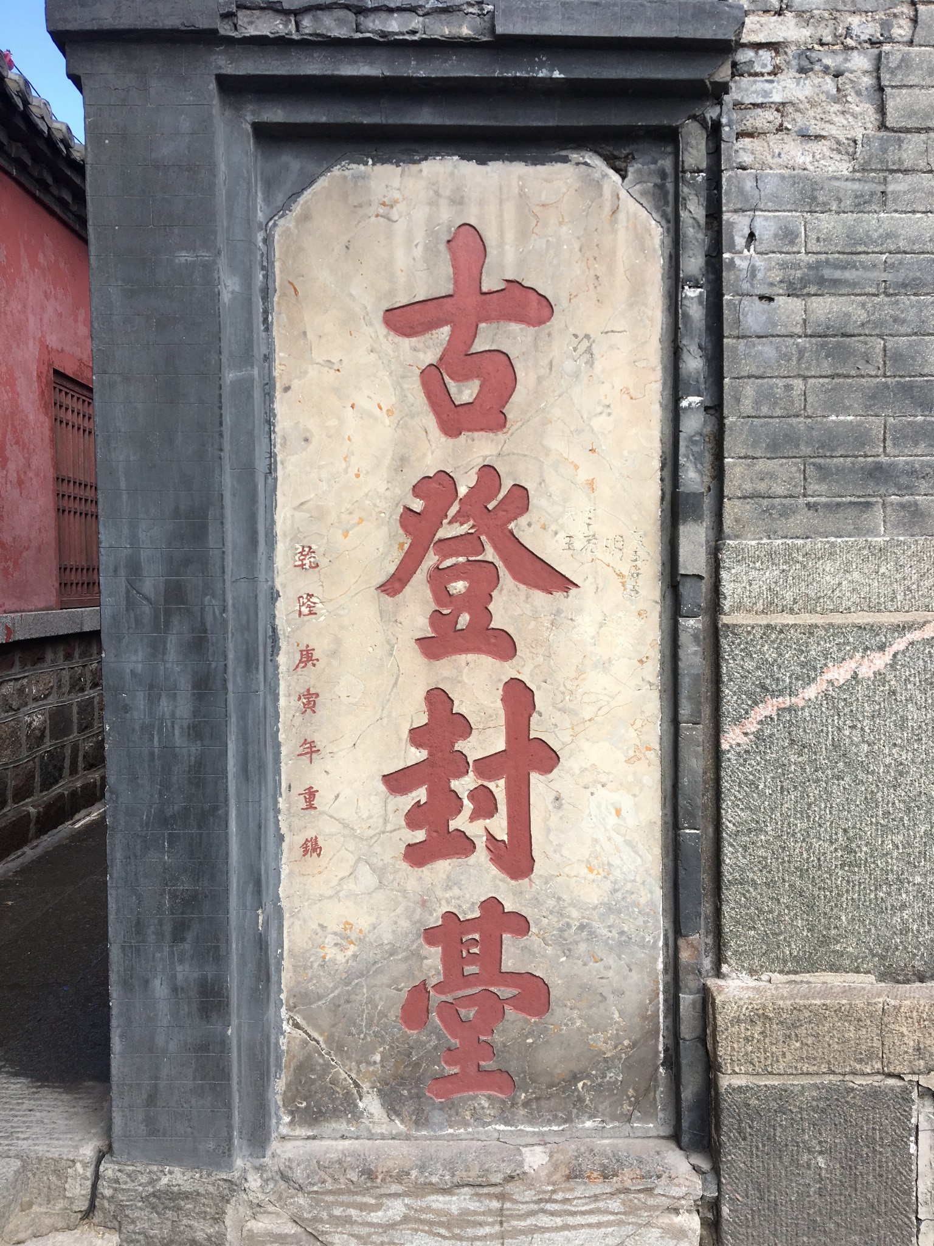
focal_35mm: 29
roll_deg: +1.1
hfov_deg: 48.2
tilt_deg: -1.7
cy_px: 623
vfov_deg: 61.7
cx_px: 467
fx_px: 1043
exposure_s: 1/400
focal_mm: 4.15
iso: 25
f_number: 2.2
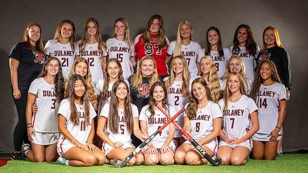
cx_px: 158
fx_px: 535
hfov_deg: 32.1
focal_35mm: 66
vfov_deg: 18.4
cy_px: 85
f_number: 6.3
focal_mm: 48
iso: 160
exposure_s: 1/125
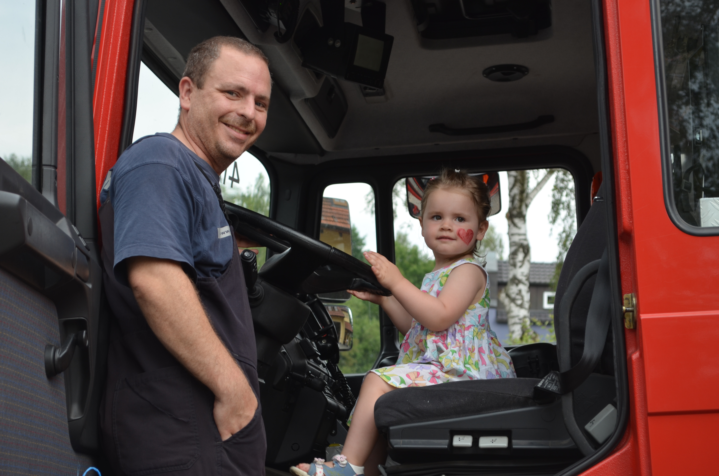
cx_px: 360
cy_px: 238
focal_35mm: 82
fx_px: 1644
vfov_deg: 16.5
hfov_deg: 24.7
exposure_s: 1/200
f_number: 7.1
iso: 200
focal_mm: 55
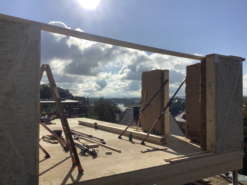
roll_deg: -0.9
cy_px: 92
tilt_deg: +1.5
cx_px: 124
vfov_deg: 45.4
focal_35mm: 31
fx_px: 221
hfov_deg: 58.4
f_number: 2.4
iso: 25
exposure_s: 1/5435
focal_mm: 3.3
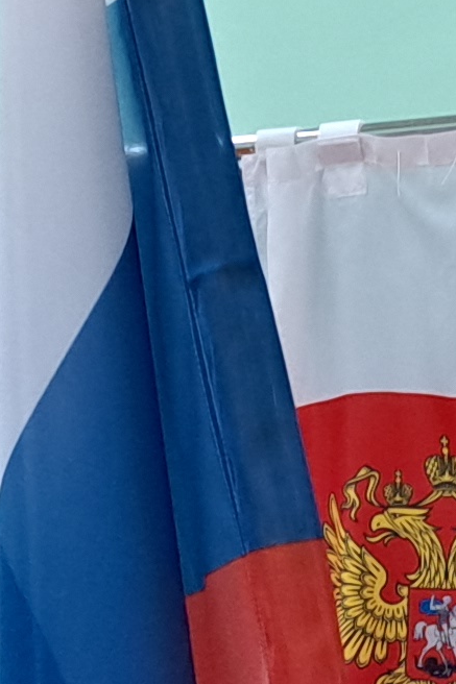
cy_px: 1632
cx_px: 542
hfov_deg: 7.7
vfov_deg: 10.2
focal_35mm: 176
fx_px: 3346
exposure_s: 1/50
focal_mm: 5.23
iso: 200
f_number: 1.8
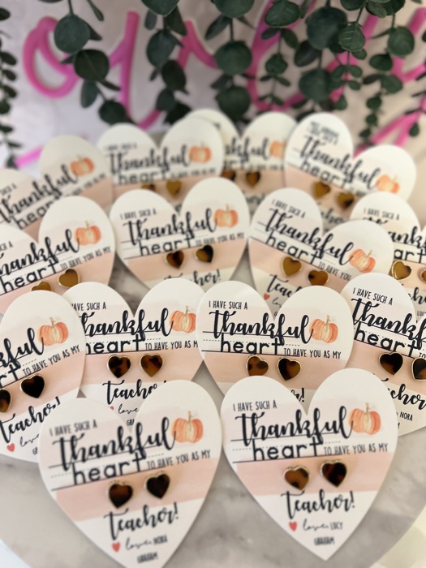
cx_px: 213
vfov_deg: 67.3
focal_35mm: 26
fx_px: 427
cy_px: 284
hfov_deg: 53.1
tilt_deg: -61.0
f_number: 1.5
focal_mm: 5.7
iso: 125
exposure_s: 1/60
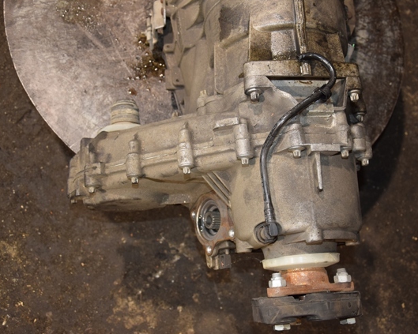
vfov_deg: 35.2
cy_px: 167
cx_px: 218
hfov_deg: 43.3
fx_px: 527
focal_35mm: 43
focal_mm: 25
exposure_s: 1/40
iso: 800
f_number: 4.5
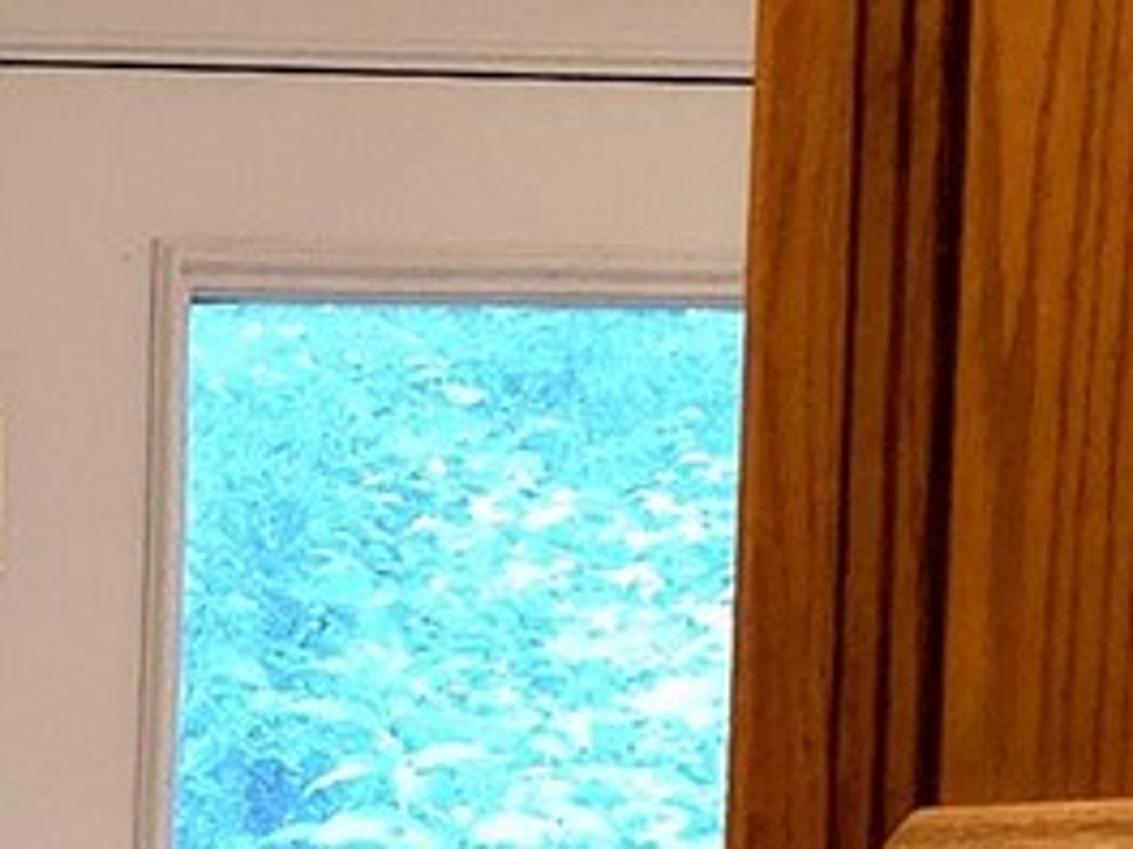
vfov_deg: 7.1
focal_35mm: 201
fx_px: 6579
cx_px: -2000
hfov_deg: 8.6
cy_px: 1844
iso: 320
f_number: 1.7
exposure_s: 1/24
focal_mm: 6.3
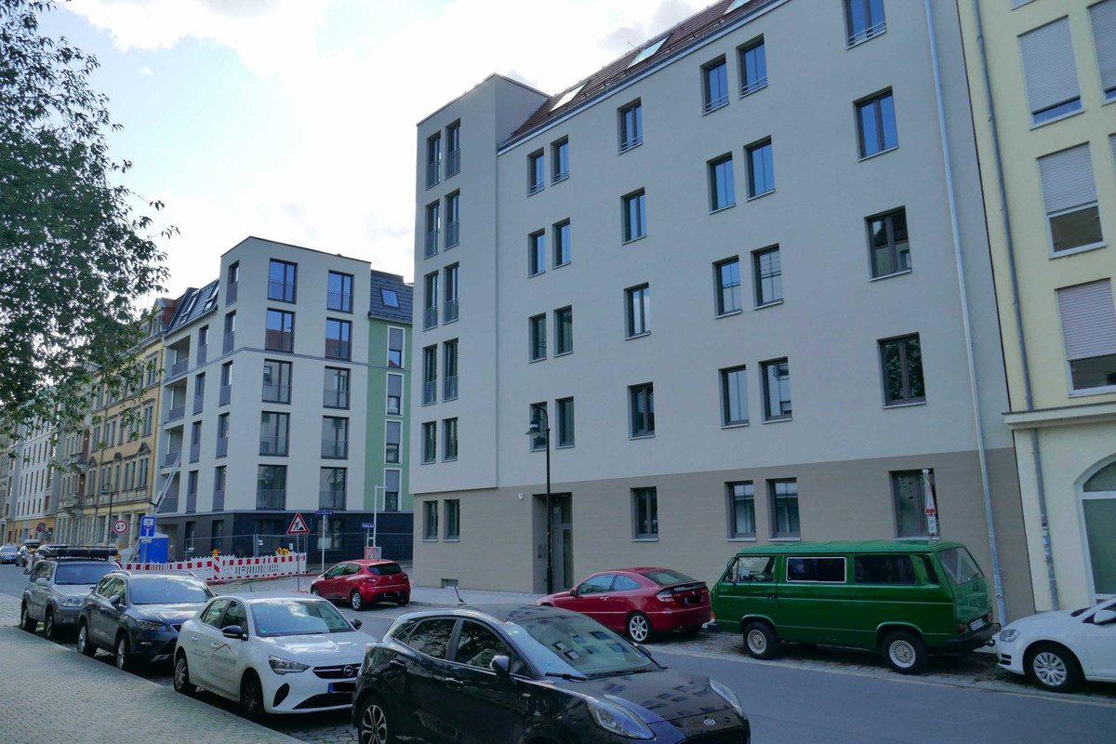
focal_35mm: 25
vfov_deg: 51.3
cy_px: 372
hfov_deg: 71.5
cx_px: 558
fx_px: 775
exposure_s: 1/800
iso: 500
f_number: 4
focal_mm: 9.1
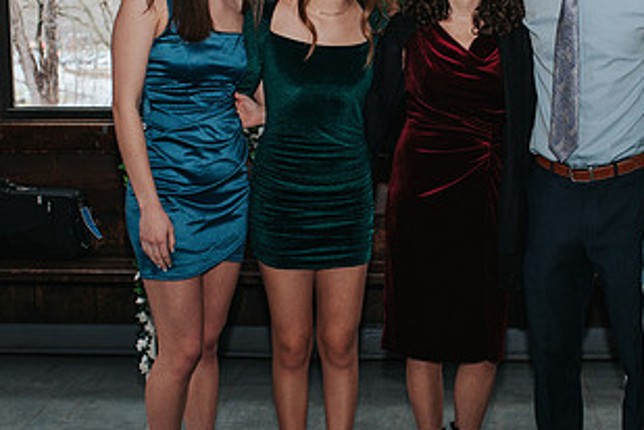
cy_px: 209
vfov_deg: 19.7
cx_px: 422
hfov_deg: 29.1
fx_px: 1234
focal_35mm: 69
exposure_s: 1/200
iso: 1000
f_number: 4.5
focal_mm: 35
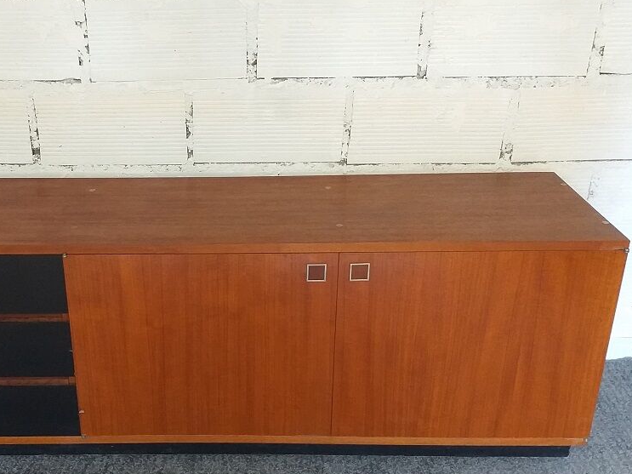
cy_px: 283
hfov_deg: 44.0
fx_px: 767
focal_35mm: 42
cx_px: 200
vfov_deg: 34.2
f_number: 1.9
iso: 250
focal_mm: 3.6
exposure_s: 1/33
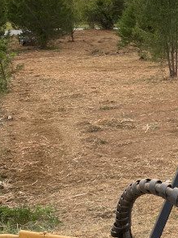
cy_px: 171
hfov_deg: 17.6
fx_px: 529
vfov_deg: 25.1
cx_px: 245
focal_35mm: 77
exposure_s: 1/421
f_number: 1.8
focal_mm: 4.25
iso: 32
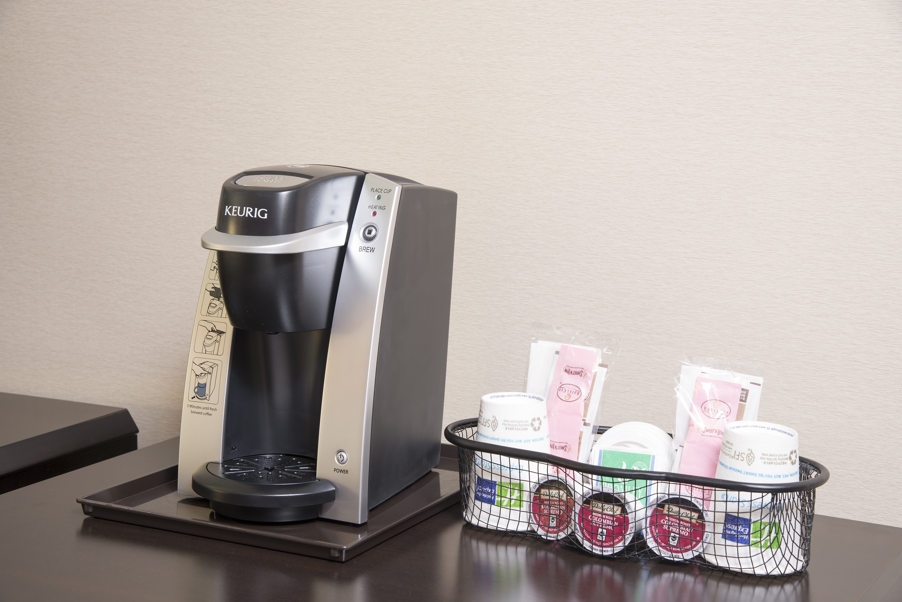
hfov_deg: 30.5
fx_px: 1654
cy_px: 301
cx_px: 451
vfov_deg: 20.6
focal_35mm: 66
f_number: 10
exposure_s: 6
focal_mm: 66
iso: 100
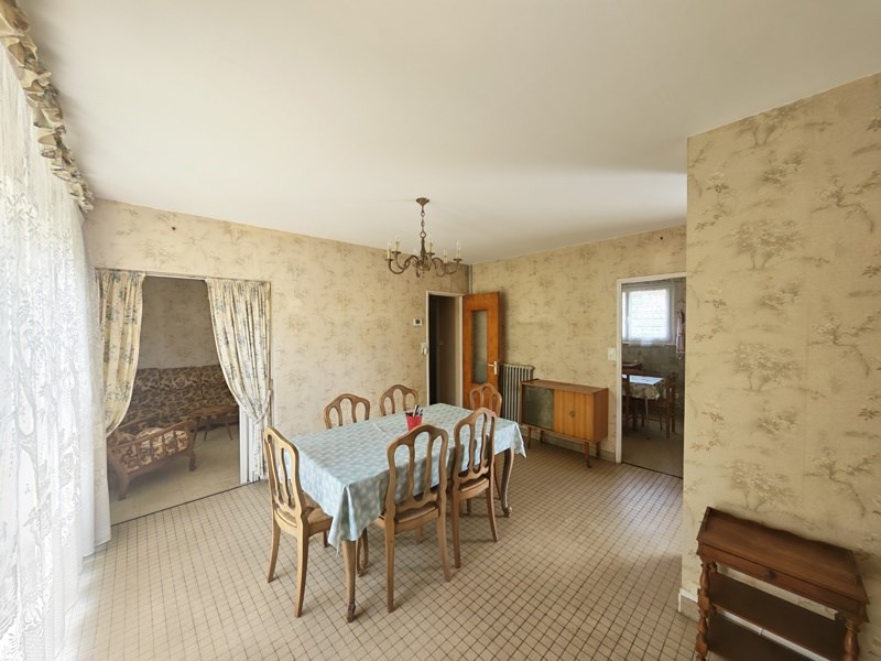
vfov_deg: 94.5
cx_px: 440
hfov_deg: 110.5
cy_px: 330
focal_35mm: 12
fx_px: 305
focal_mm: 1.82
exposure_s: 1/33
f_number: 2
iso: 125
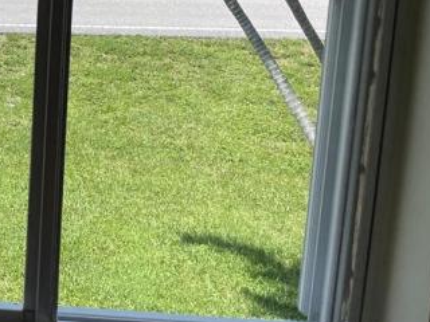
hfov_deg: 21.6
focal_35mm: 78
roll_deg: -0.5
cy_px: -78
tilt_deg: -9.8
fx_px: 969
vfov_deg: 17.9
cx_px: -187
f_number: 1.6
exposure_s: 1/2353
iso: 32
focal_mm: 4.2
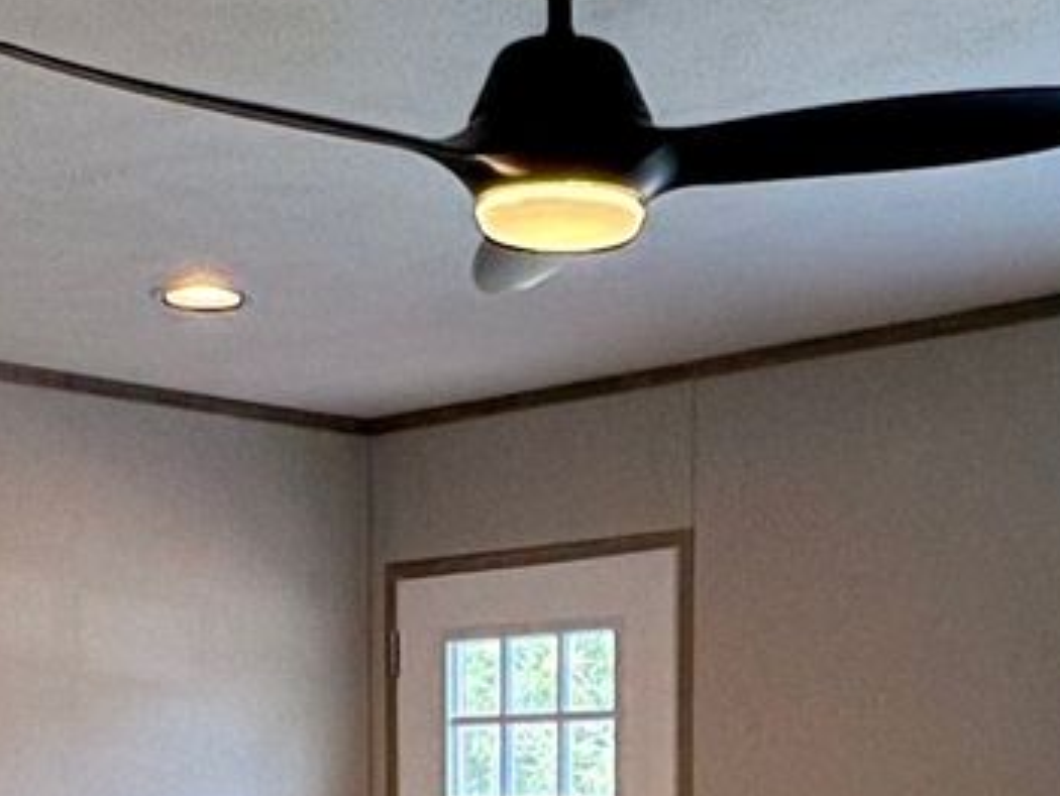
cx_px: 645
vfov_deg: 17.7
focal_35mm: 80
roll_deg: +0.2
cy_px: 914
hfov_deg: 24.3
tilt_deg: -1.7
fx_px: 2451
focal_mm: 2.22
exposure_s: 1/120
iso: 100
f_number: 2.2
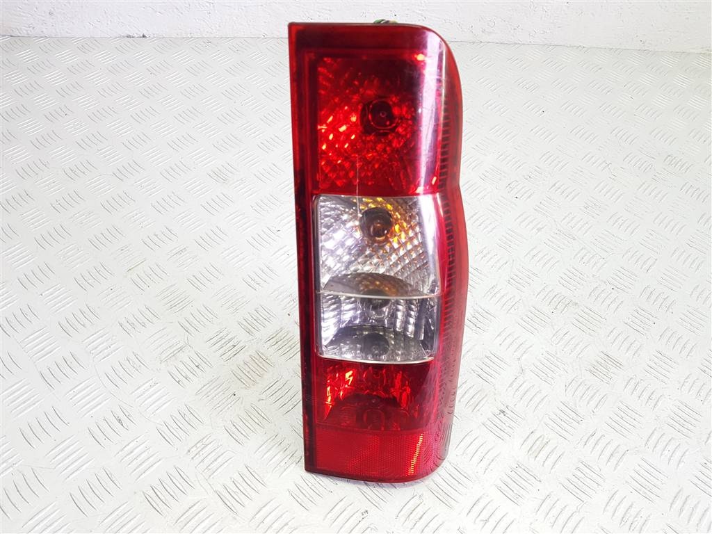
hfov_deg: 67.3
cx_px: 356
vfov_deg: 53.1
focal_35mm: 26
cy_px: 267
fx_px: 535
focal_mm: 4.2
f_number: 1.7
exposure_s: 1/50
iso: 50
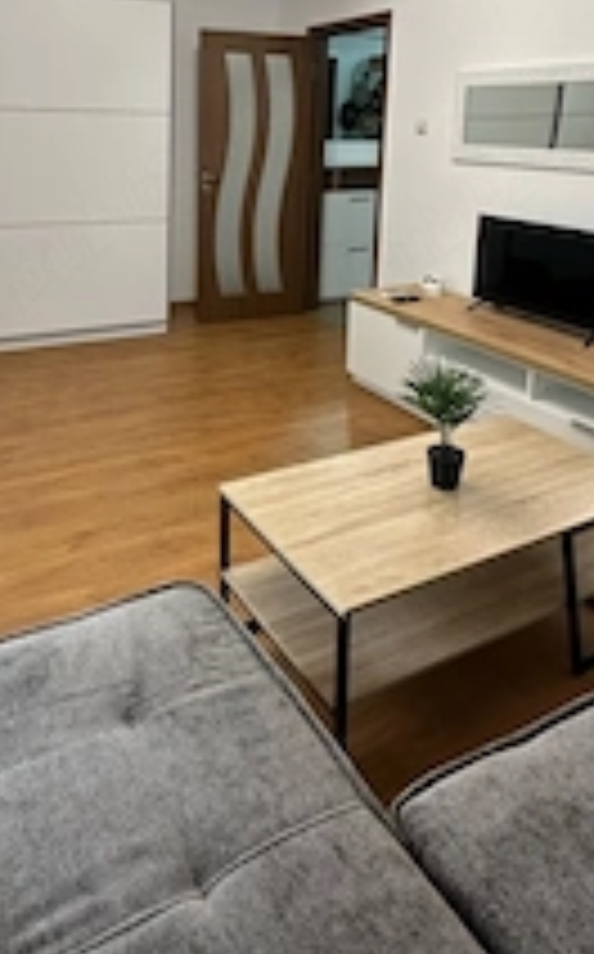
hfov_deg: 44.2
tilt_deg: -8.7
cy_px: 248
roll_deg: -1.4
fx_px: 727
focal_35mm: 28
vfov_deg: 63.0
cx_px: 238
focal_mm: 2.22
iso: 200
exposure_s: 1/100
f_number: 2.2
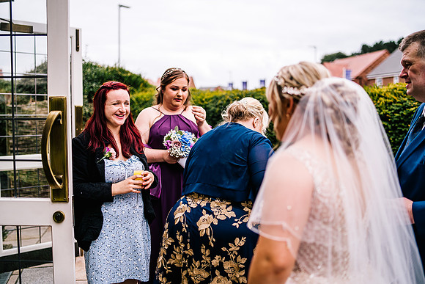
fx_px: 413
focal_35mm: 35
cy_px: 142
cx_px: 212
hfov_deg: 54.4
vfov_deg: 37.9
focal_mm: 35
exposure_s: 1/2500
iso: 100
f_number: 1.6
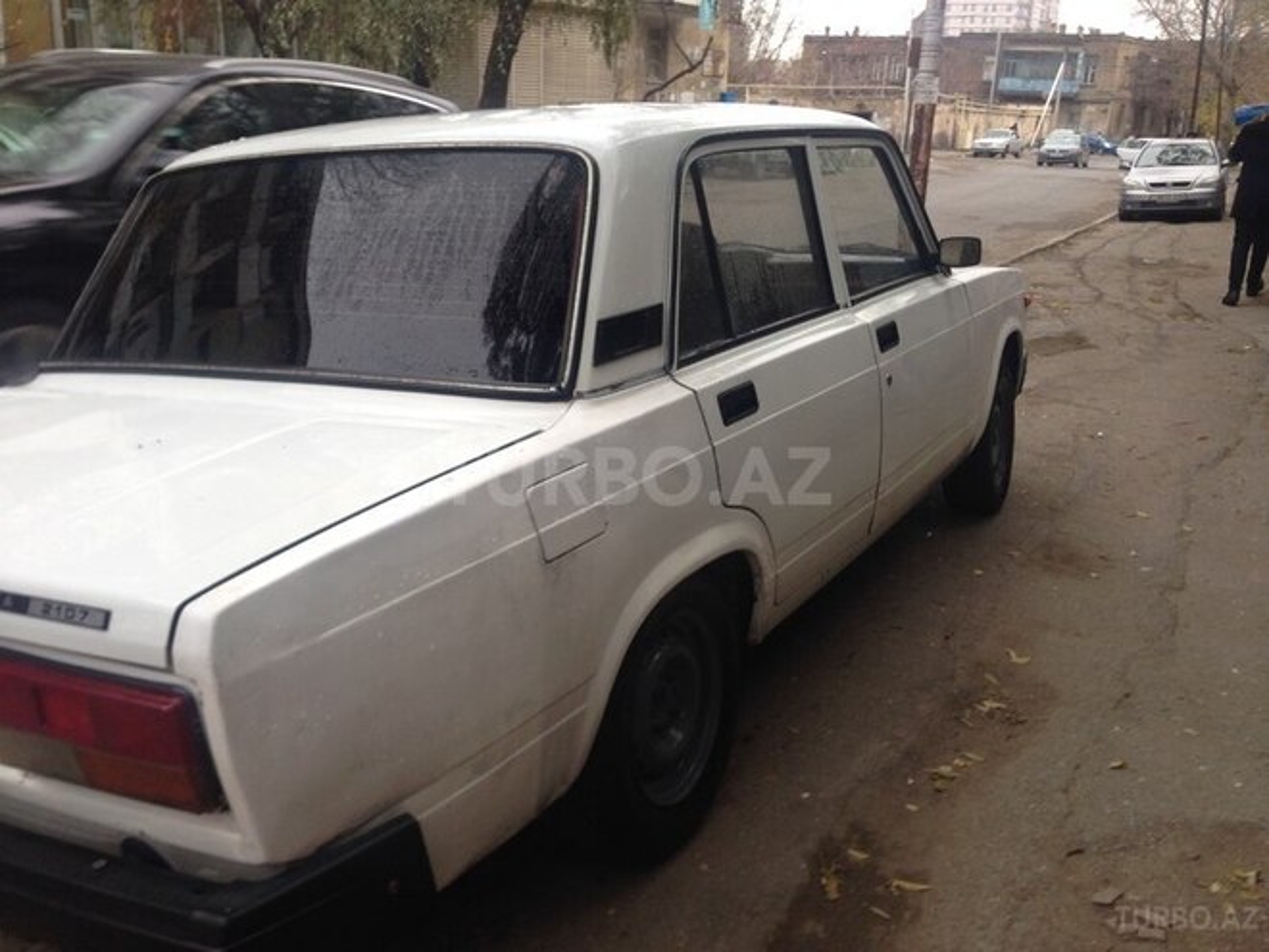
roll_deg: -1.2
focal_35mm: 33
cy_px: 476
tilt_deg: -19.3
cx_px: 634
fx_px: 1210
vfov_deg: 42.9
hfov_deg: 55.4
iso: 50
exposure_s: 1/40
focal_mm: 4.12
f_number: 2.4
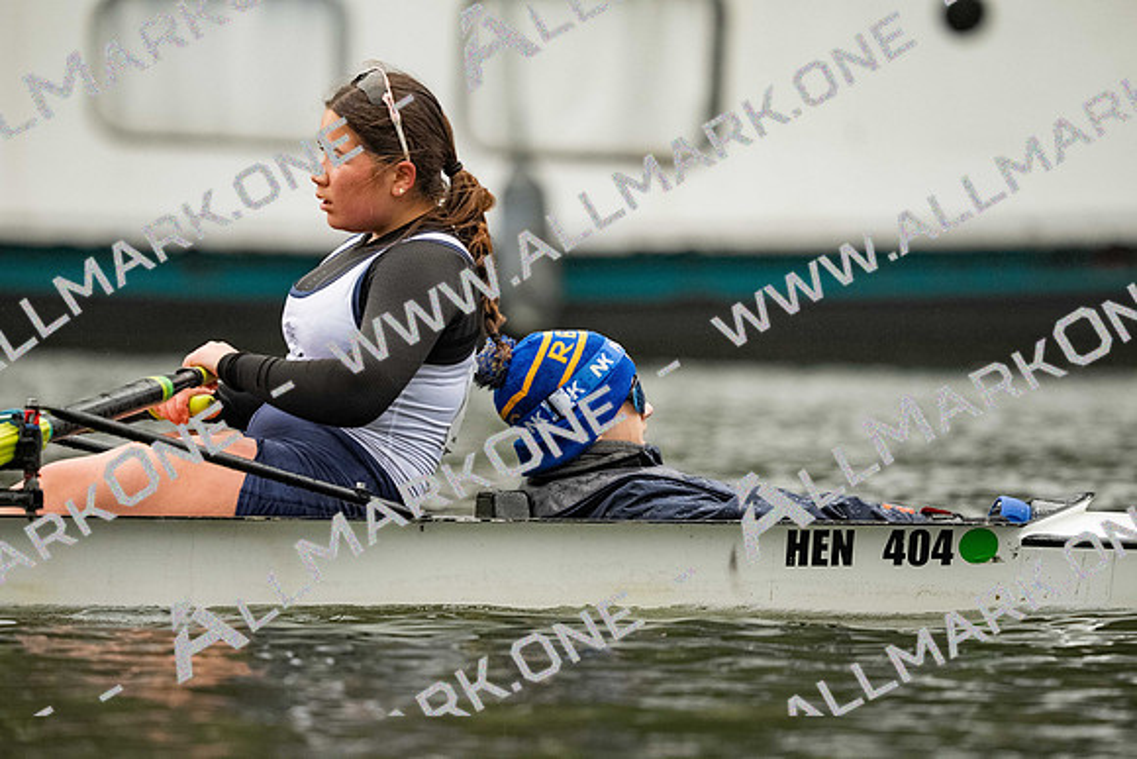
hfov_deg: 5.7
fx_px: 11435
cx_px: 568
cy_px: 380
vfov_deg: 3.8
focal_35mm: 362
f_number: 4
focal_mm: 362
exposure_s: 1/1600
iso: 2000
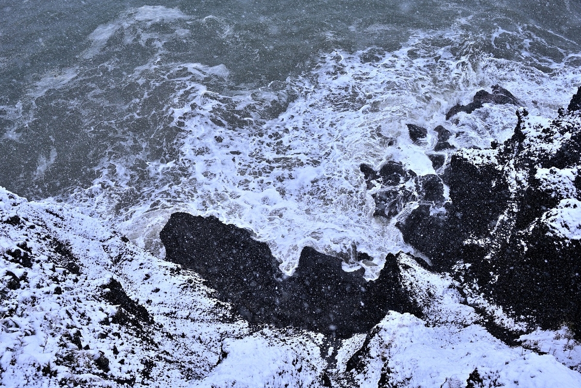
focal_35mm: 42
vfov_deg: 31.9
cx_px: 290
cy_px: 194
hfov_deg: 46.4
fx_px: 678
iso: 200
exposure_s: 1/200
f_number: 8
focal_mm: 42
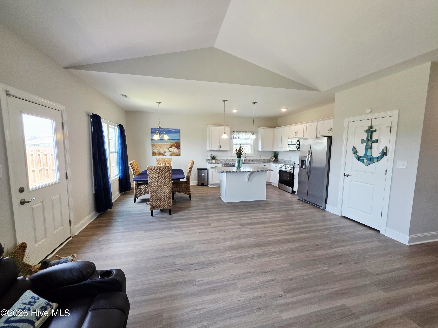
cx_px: 219
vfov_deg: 89.9
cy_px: 164
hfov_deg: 106.2
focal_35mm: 13
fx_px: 164
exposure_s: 1/120
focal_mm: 2.2
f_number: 1.9
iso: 80
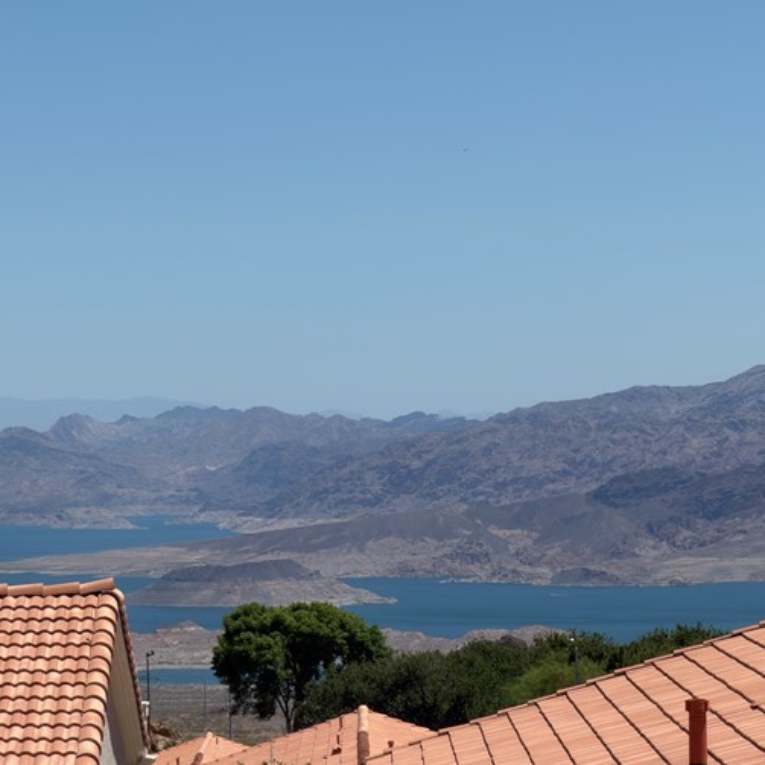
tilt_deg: +2.0
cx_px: 30
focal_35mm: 180
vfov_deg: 9.7
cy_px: 251
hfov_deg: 9.7
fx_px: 4501
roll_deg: +1.1
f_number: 2.8
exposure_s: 1/883
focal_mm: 16.89
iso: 16
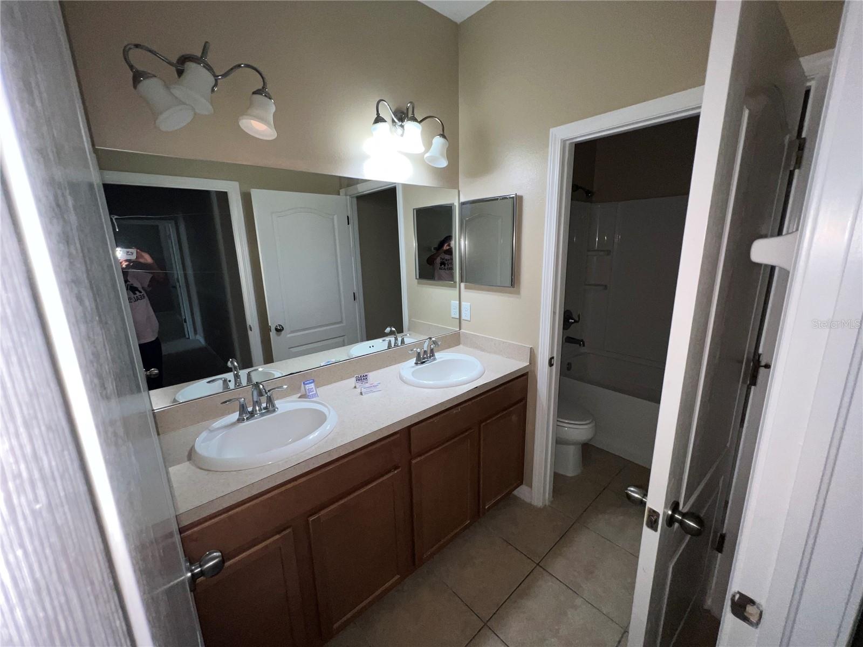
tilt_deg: -13.5
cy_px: 324
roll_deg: +2.2
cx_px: 432
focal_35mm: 13
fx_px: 324
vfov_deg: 89.9
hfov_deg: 106.2
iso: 64
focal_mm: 1.57
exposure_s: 1/91
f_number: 1.8
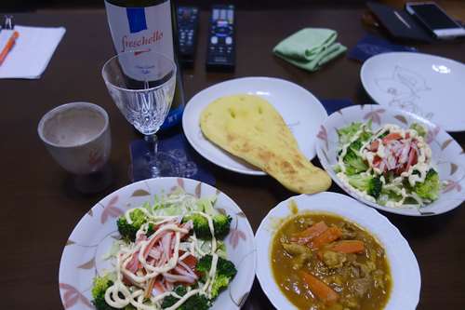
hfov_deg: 65.5
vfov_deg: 46.4
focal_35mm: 28
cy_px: 155
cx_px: 232
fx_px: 362
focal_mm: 10.4
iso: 640
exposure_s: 1/100
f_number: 1.8
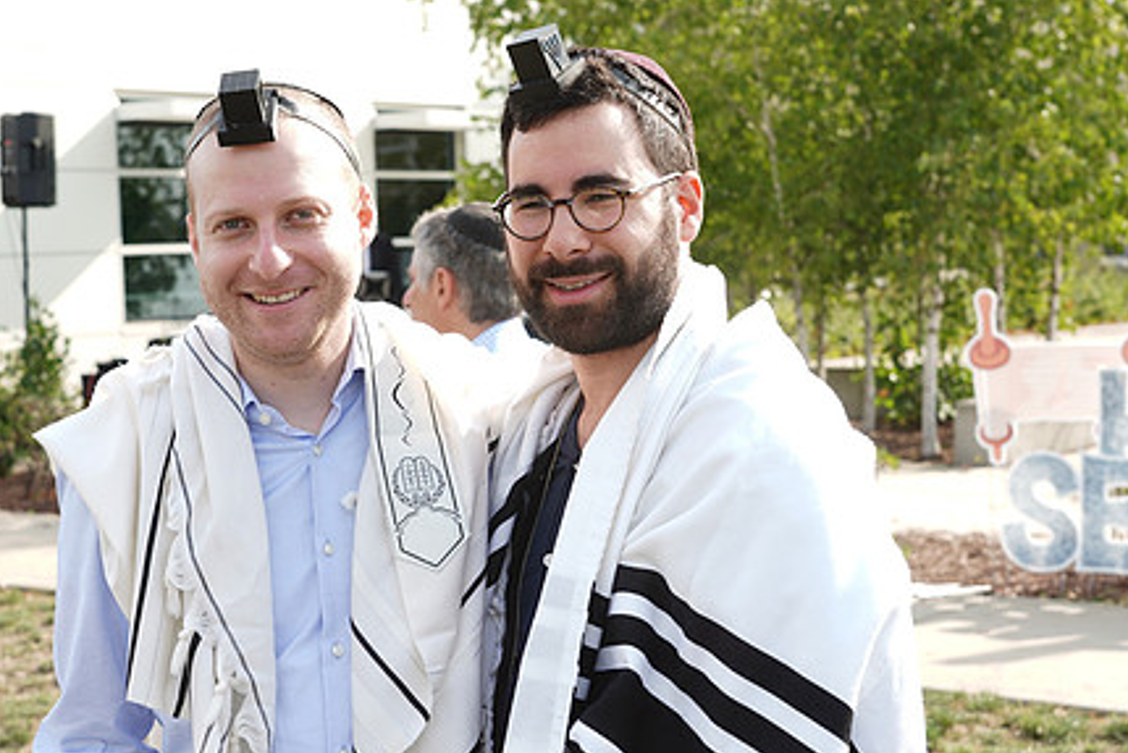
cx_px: 386
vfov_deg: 21.9
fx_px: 1943
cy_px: 387
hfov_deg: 32.1
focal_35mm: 62
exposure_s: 1/125
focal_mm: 46
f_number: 6.3
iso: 80
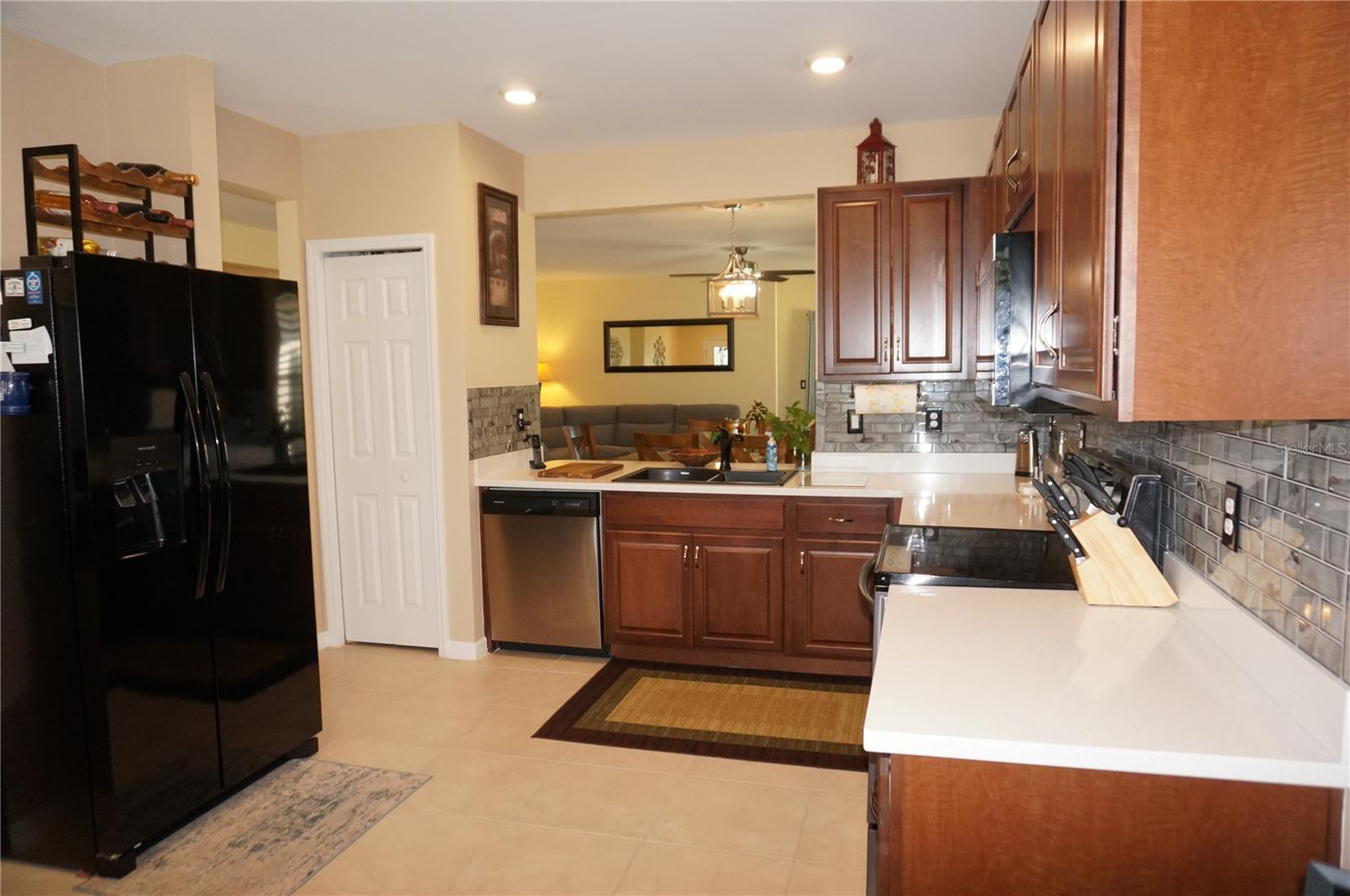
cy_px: 448
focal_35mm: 24
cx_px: 675
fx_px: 899
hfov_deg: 73.8
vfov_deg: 53.0
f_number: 4
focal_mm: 16
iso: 1000
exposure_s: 1/160
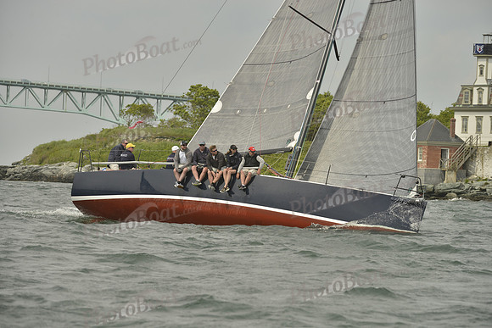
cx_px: 246
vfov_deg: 6.9
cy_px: 164
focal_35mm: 200
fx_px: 2734
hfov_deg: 10.3
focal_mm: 200
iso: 280
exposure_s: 1/1250
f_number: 7.1
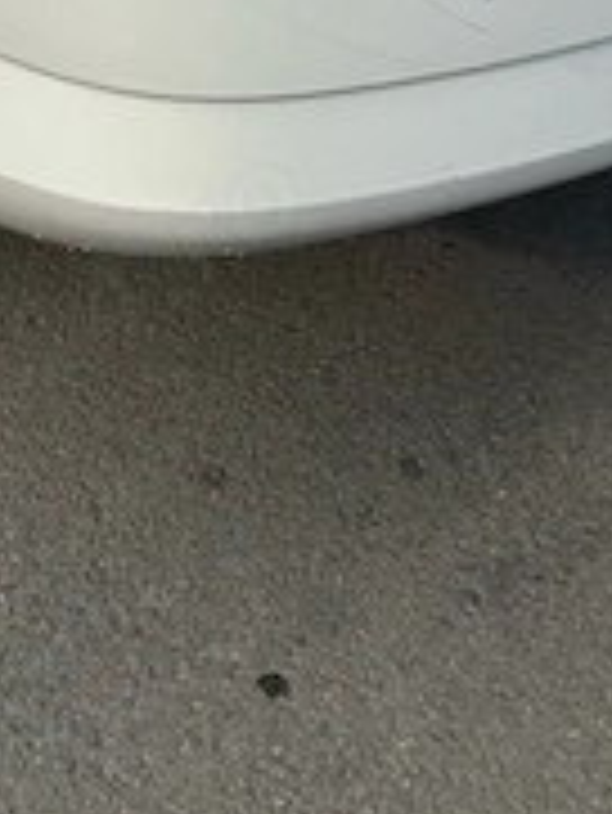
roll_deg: -2.3
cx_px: 189
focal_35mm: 106
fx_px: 2496
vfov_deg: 14.6
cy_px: -917
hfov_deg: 13.9
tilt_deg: -12.2
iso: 80
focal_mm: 6.86
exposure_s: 1/3247
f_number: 1.78
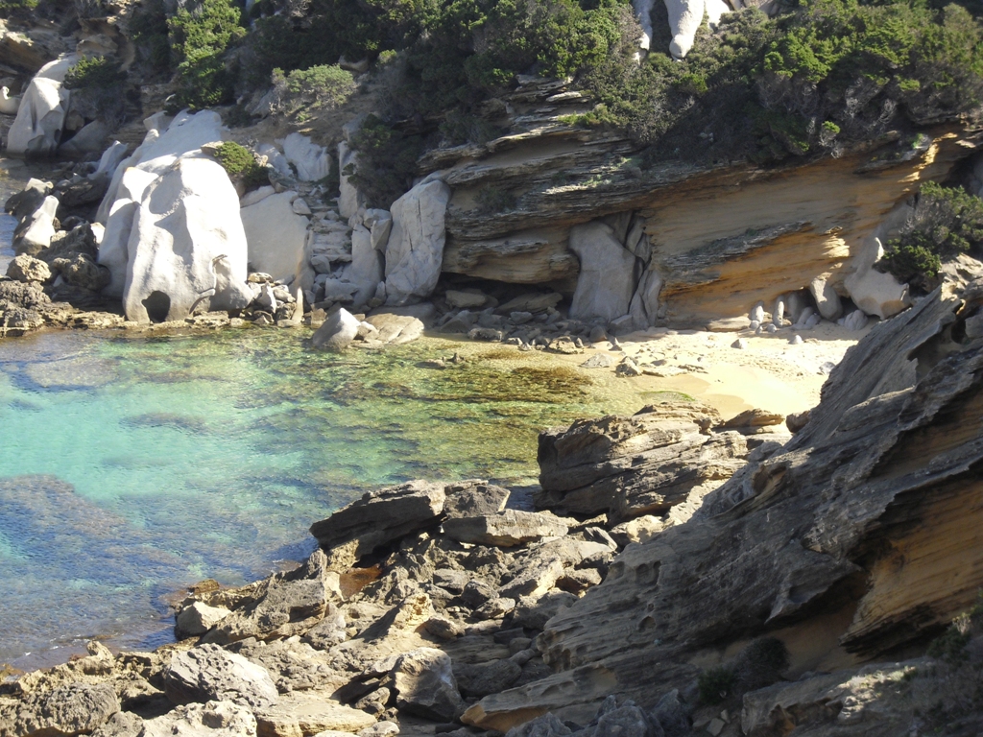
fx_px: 2641
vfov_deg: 15.9
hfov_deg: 21.1
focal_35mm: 93
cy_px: 368
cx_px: 492
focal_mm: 15.3
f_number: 4.7
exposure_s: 1/200
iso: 100
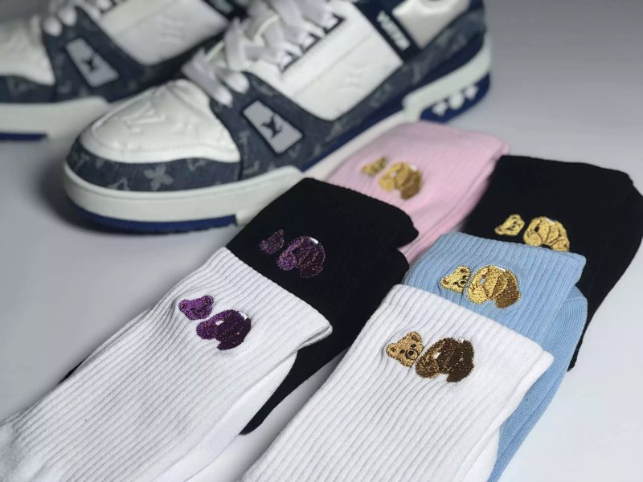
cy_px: 241
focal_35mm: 57
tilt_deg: -38.9
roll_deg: +2.9
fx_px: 1059
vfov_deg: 25.7
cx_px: 322
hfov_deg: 33.8
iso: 20
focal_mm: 6.6
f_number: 2.8
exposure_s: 1/155
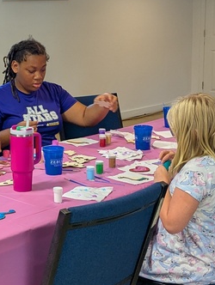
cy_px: 102
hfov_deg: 19.3
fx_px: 611
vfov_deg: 26.2
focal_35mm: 74
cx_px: -8
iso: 95
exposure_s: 1/120
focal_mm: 6.81
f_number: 1.85
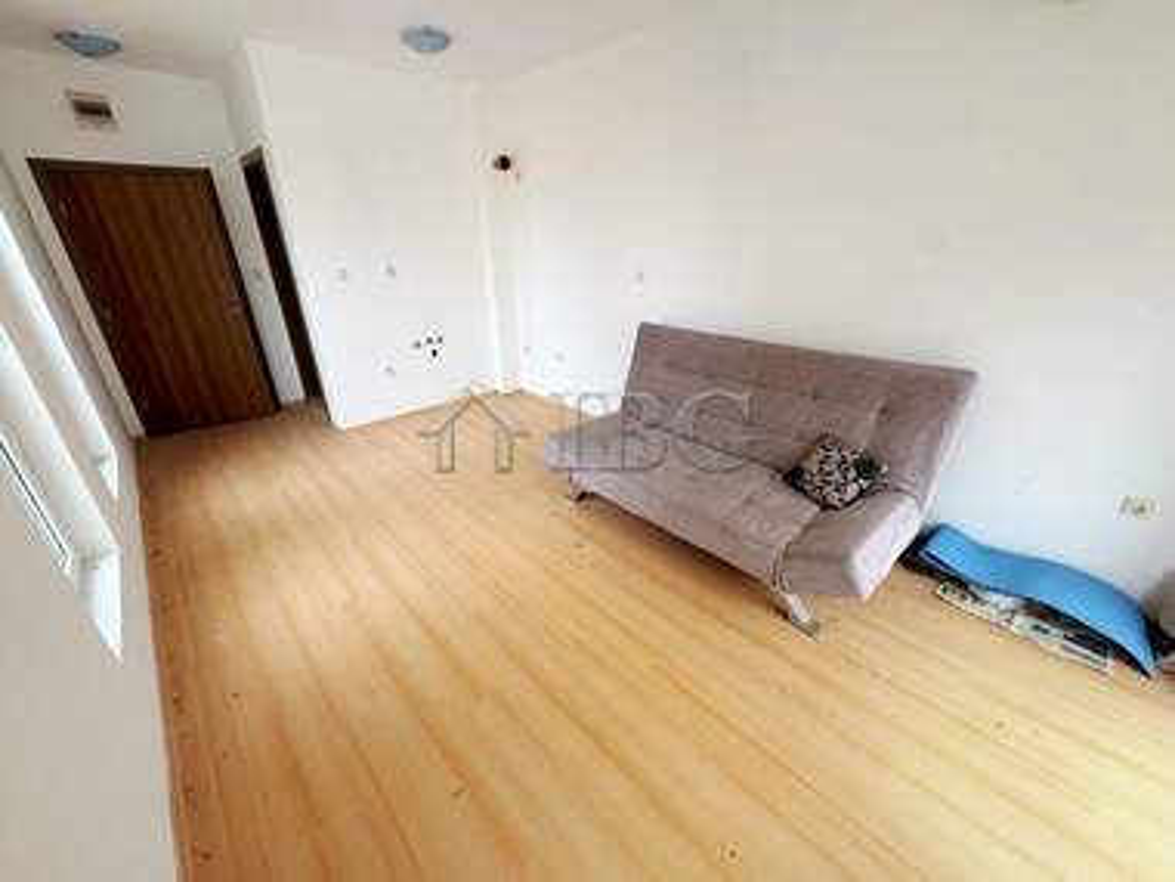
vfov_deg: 85.7
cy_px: 441
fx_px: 475
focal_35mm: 14
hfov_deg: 102.1
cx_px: 588
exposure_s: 1/99
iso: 80
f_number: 2.2
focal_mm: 2.22
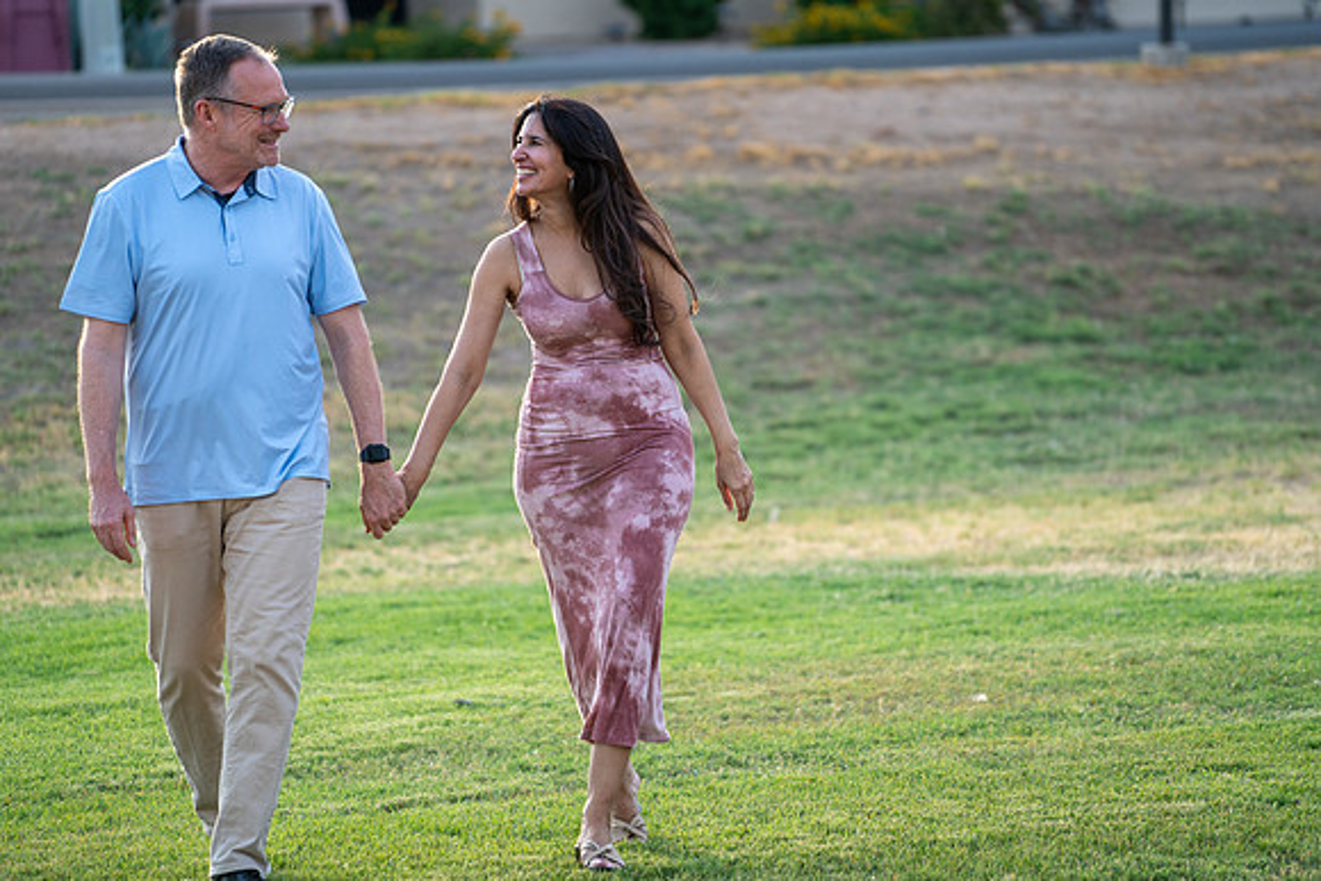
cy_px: 395
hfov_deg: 9.3
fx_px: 8095
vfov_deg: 6.2
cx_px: 593
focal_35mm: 221
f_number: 4
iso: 160
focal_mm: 200
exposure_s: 1/320
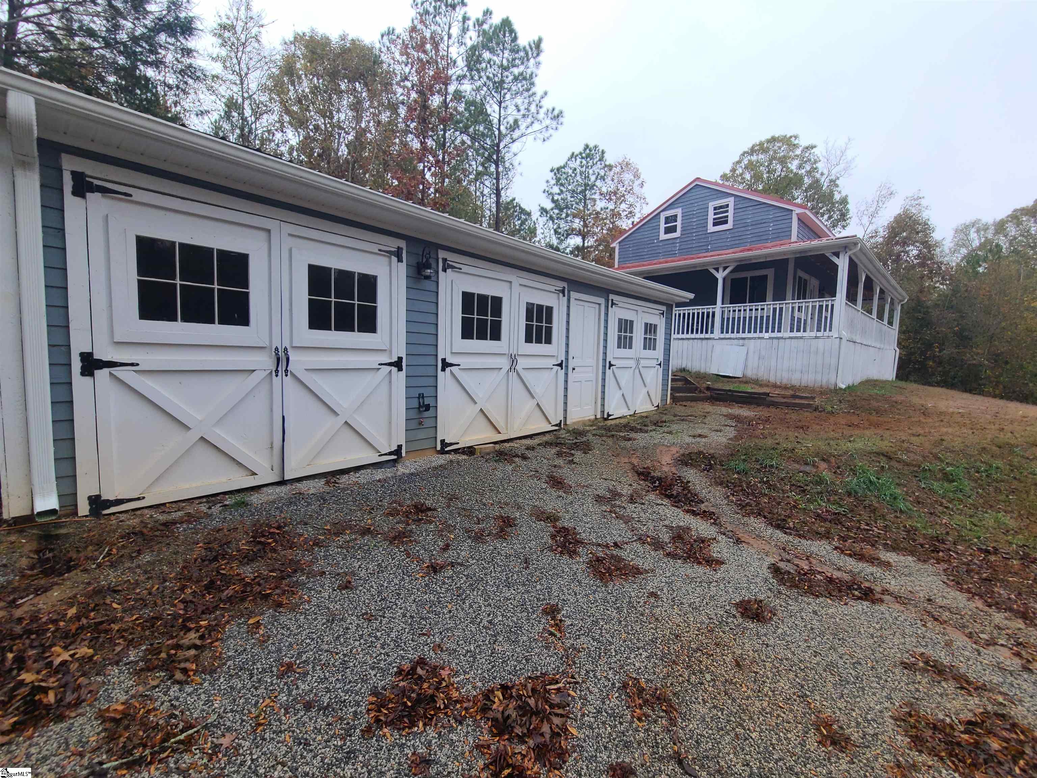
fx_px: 389
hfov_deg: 106.2
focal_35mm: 13
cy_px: 389
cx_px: 518
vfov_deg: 89.9
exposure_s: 1/378
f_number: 2.2
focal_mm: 2.2
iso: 50
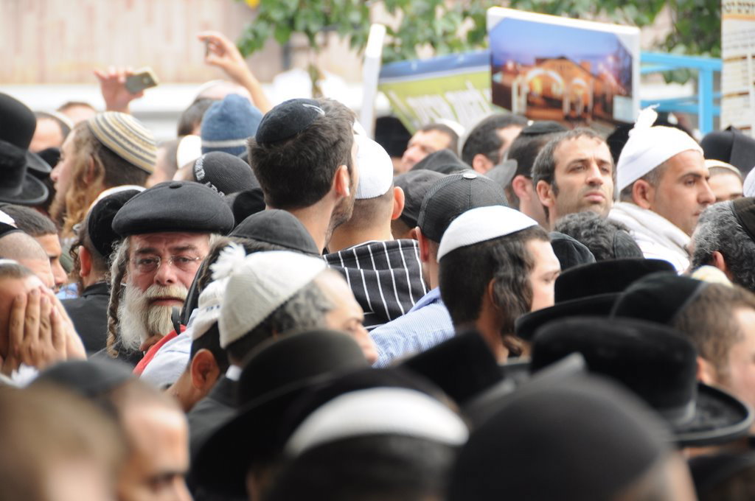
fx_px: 6284
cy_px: 250
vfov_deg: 4.6
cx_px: 378
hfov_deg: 6.9
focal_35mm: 300
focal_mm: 200
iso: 250
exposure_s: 1/125
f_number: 5.6
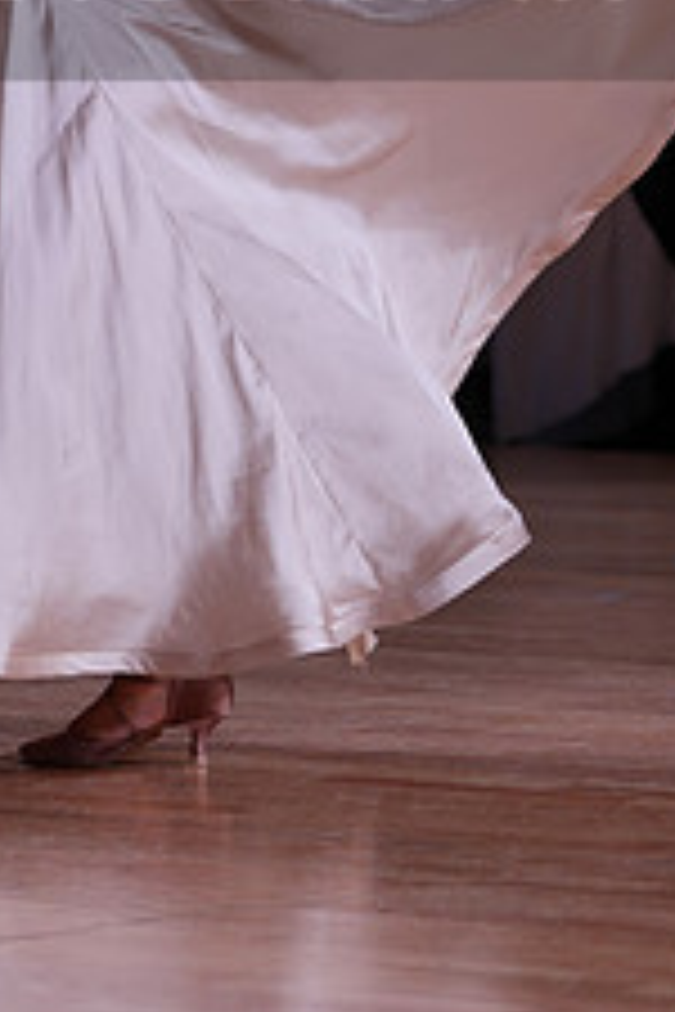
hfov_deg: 4.0
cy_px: -67
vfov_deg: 6.0
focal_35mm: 340
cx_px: 97
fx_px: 9562
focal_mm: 132
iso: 500
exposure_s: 1/400
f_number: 3.5
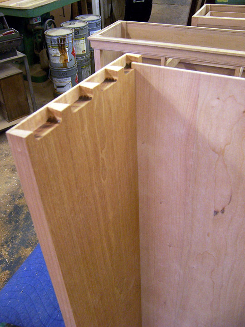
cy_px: 164
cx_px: 122
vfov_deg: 55.4
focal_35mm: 33
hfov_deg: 42.9
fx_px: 311
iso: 140
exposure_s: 1/15
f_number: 3.4
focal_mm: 5.5
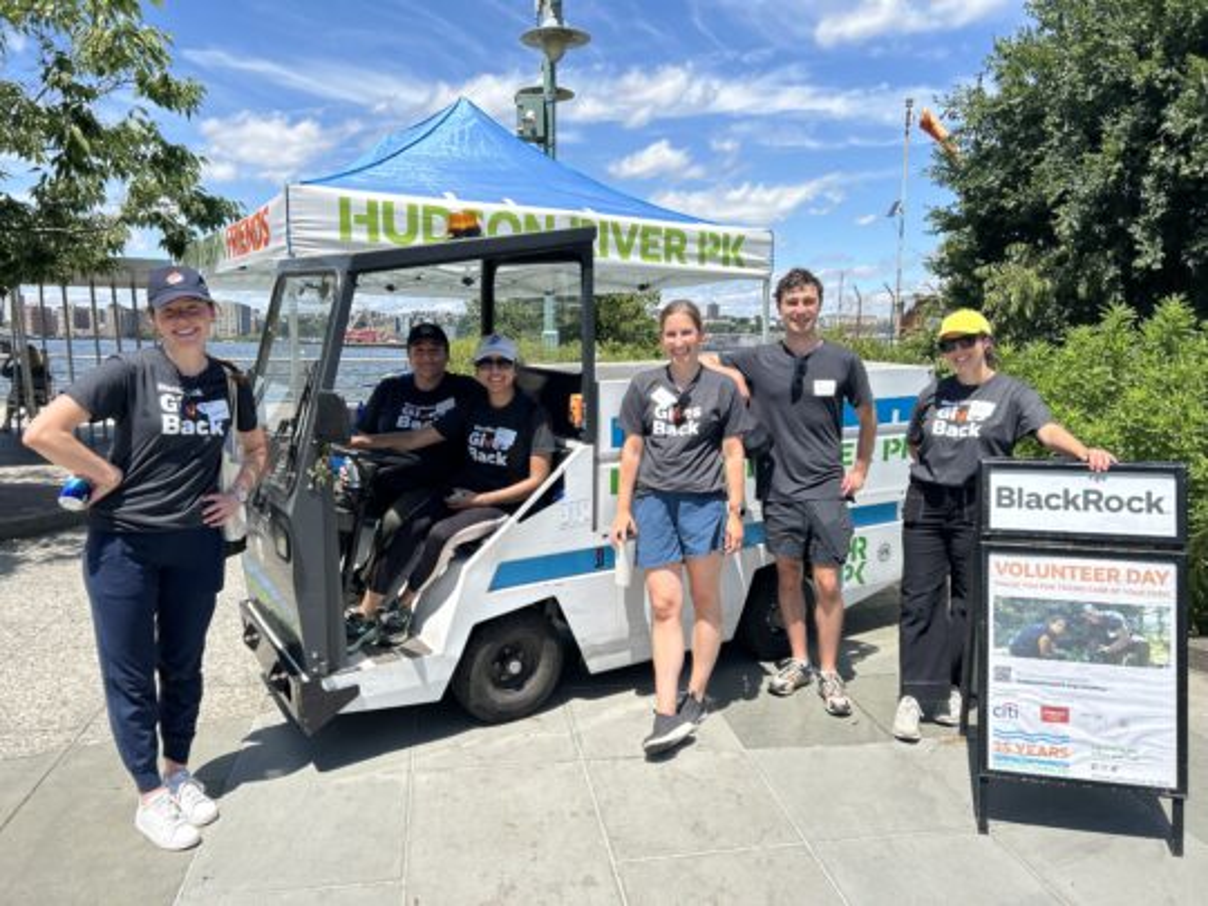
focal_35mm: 26
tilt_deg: -5.8
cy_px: 453
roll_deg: +0.1
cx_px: 604
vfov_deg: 53.1
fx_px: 907
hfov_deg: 67.3
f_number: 1.5
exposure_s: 1/3831
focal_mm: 5.7
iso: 50
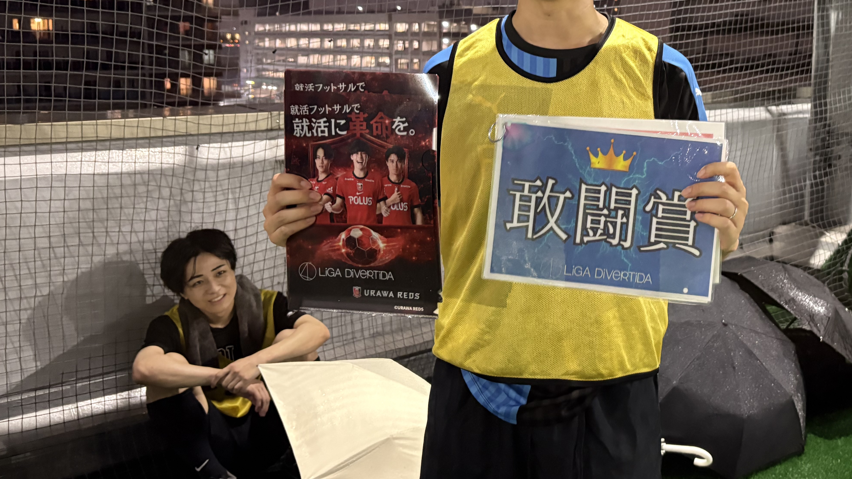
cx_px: 598
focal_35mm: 41
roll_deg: +2.1
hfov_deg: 48.2
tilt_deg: -6.6
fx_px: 926
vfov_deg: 28.7
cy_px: 130
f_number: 1.6
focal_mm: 5.96
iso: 500
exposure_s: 1/25
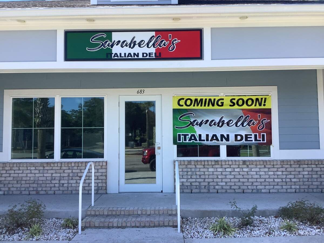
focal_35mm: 31
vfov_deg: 45.4
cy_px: 122
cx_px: 162
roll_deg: +0.1
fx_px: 290
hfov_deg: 58.4
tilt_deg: +4.1
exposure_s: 1/409
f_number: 2.4
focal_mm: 3.3
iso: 25
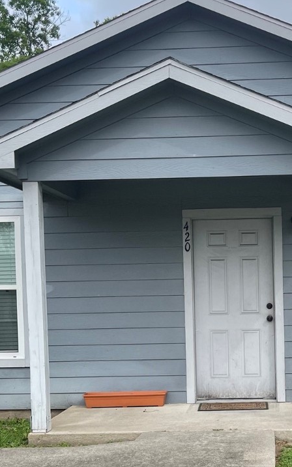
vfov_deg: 34.0
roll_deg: -0.1
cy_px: 332
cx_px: 244
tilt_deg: -1.8
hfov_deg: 21.6
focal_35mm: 59
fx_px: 751
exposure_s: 1/930
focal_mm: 5.1
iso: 32
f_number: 1.6
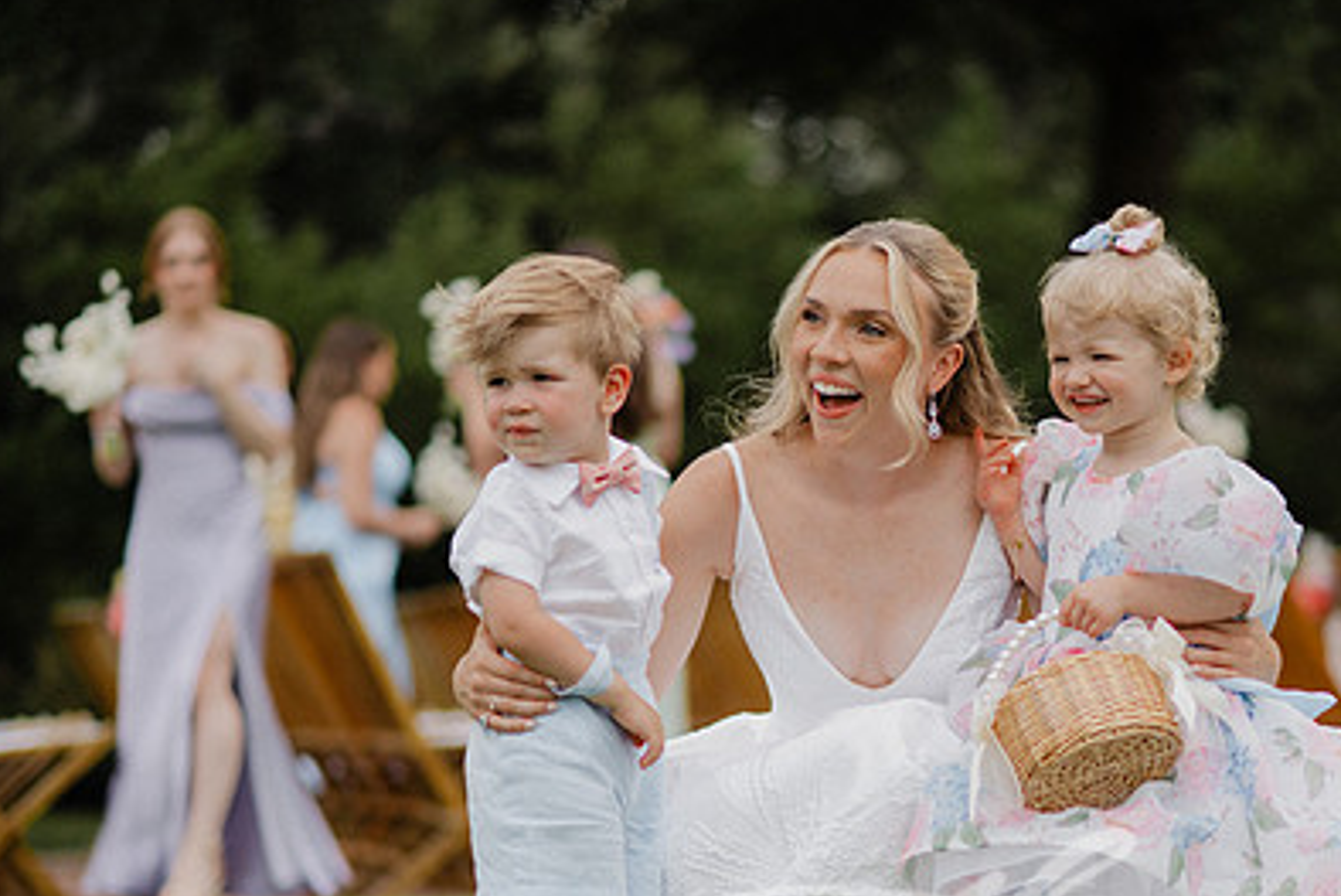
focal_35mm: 125
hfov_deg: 16.3
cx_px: 939
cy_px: 635
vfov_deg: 11.0
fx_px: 4658
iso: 100
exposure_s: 1/2000
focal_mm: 85
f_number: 1.8
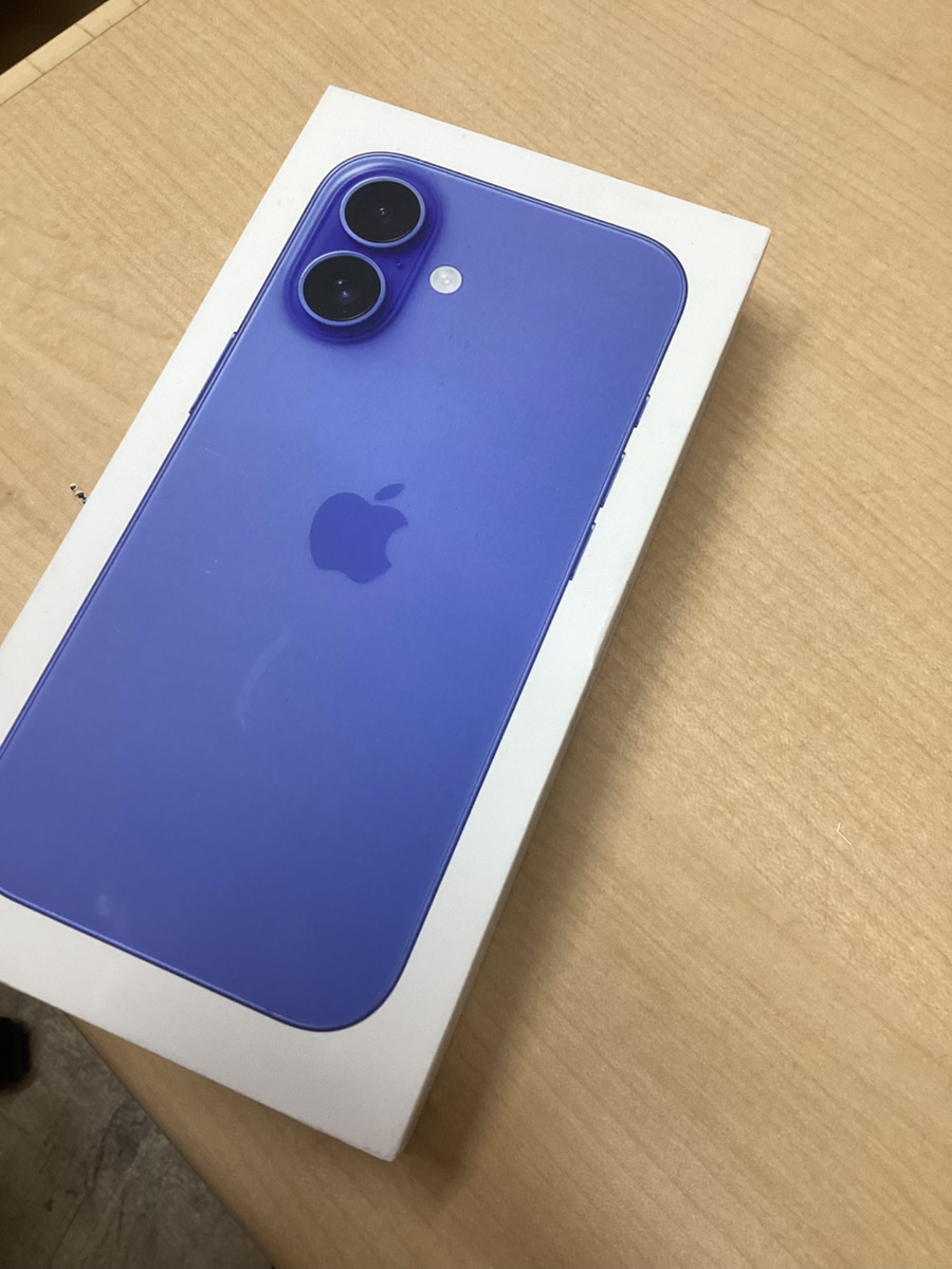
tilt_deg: -70.4
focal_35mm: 31
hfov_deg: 45.4
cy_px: 634
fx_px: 1137
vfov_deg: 58.4
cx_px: 476
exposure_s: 1/120
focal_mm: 3.3
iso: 100
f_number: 2.4
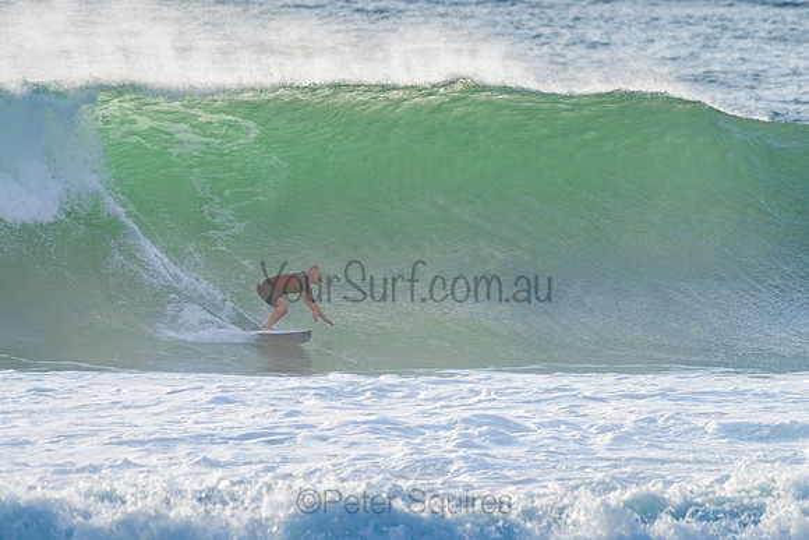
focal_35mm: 612
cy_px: 264
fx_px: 13762
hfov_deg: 3.4
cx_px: 437
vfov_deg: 2.2
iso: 400
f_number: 5.6
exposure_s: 1/2000
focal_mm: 500
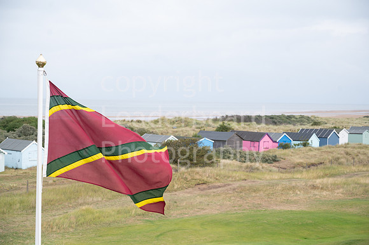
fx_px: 717
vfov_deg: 19.4
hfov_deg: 28.9
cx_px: 184
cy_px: 122
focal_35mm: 70
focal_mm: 70
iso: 320
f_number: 5
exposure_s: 1/1000
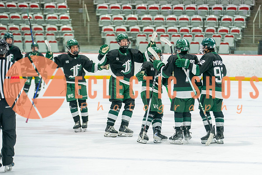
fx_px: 1526
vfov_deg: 6.6
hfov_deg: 9.8
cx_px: 191
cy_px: 94
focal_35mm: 210
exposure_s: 1/640
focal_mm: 140
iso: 1000
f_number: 3.2
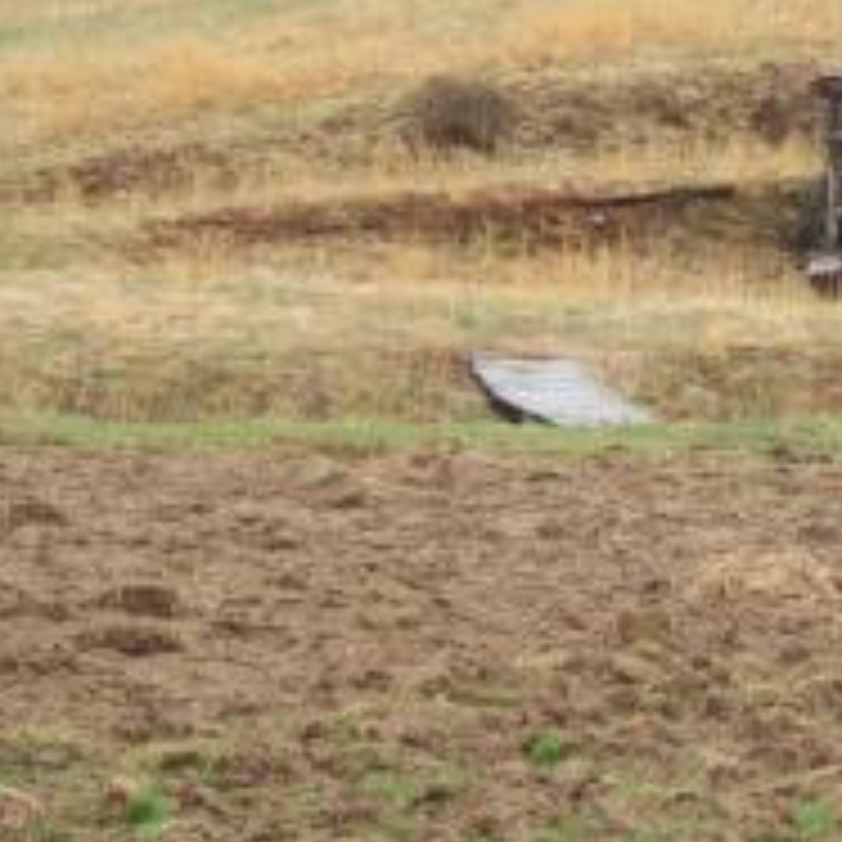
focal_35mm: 239
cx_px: 1000
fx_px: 6577
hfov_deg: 7.3
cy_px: 180
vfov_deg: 7.3
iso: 100
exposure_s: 1/100
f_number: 4.4
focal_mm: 15.6
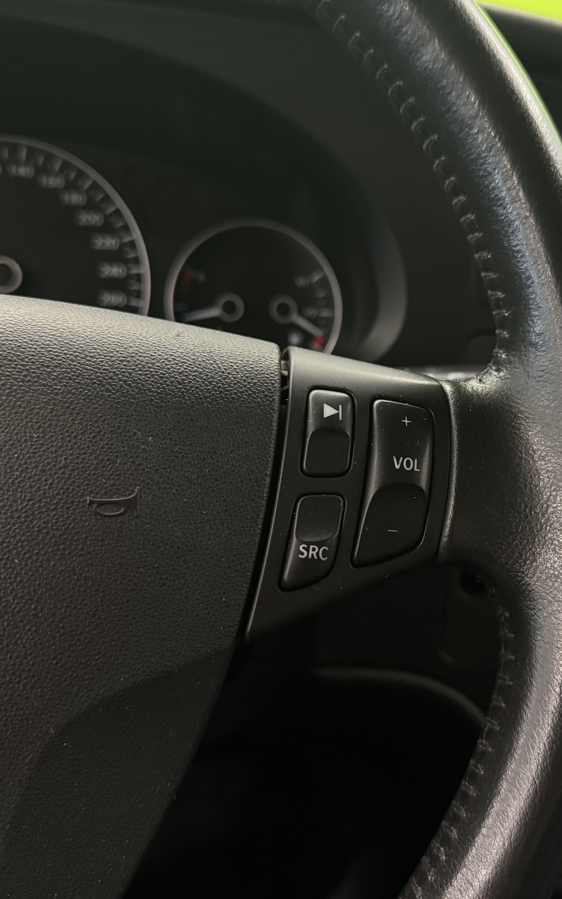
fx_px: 833
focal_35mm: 34
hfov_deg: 36.7
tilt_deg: -20.6
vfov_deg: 56.7
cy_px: 449
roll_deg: -5.4
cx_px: 394
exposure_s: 1/50
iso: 400
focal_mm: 6.76
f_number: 1.78
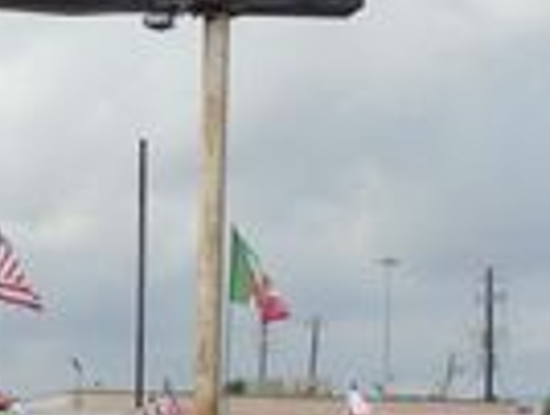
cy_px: 518
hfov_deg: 14.9
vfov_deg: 11.7
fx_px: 1974
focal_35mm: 124
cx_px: -230
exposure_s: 1/1000
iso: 100
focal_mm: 4.6
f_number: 3.2
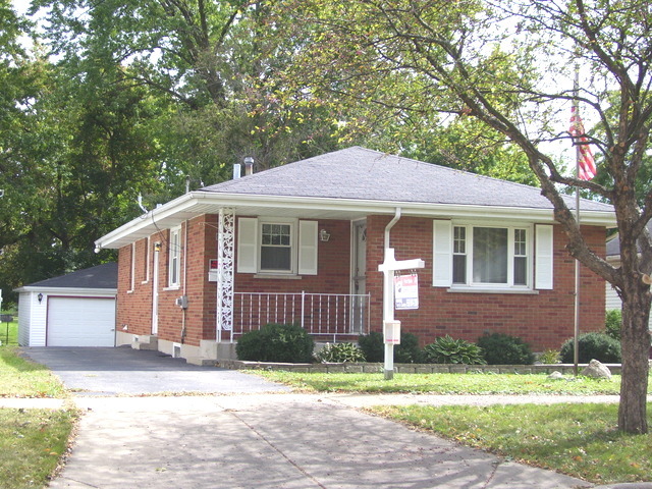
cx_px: 326
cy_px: 244
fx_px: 1074
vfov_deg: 25.7
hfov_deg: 33.8
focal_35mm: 57
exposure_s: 1/500
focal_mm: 9.4
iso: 80
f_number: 3.4
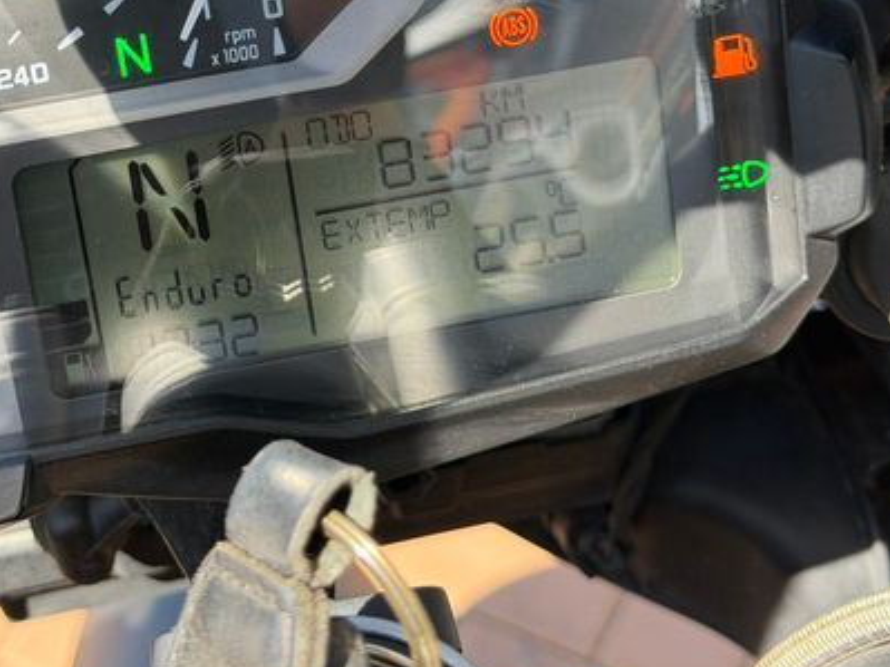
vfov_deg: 19.0
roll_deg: +1.7
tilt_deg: -44.2
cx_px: 281
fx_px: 1979
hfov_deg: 25.2
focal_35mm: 77
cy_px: 158
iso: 100
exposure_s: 1/578
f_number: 1.78
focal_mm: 6.76
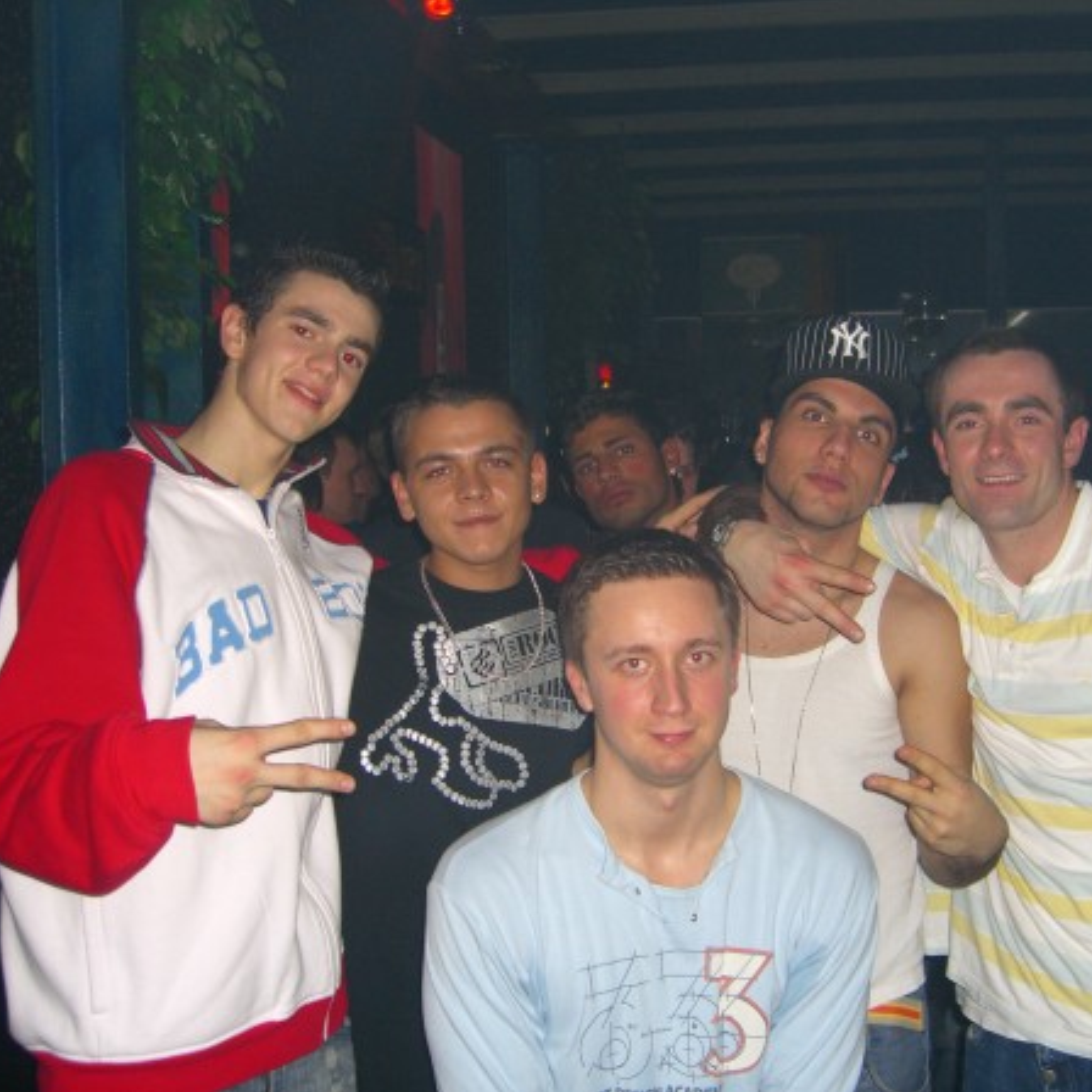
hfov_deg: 37.5
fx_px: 1606
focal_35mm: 45
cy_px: 546
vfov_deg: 37.6
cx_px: 614
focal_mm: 7.9
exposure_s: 1/60
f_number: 2.8
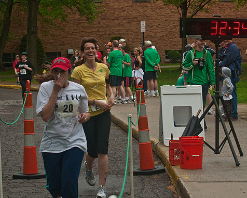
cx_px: 138
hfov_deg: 16.0
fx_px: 877
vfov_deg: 12.9
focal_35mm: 120
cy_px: 98
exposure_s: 1/400
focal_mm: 70
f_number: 6.3
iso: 1600
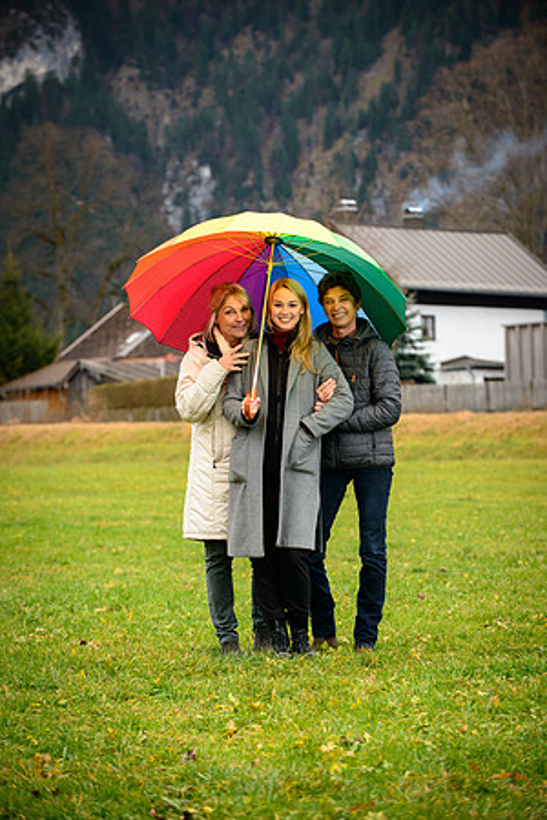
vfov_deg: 16.4
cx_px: 274
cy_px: 410
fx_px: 2849
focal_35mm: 125
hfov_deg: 11.0
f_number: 5
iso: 800
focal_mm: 125
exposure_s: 1/250
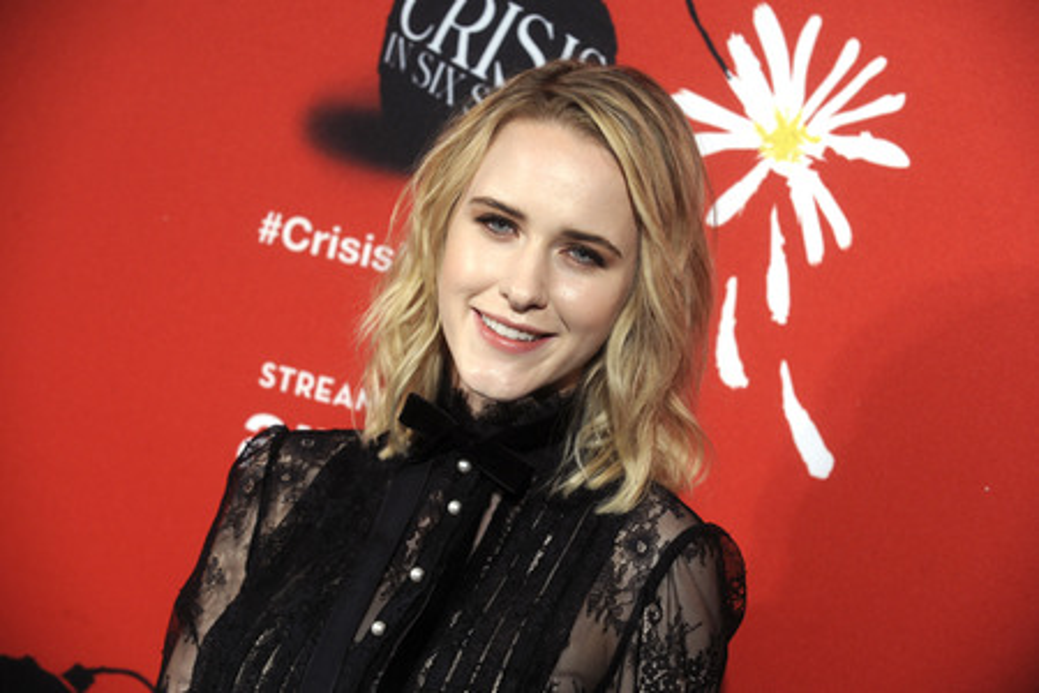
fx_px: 2828
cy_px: 346
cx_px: 520
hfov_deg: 20.8
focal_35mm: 98
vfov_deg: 14.0
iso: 1600
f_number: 5.6
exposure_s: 1/500
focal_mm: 98
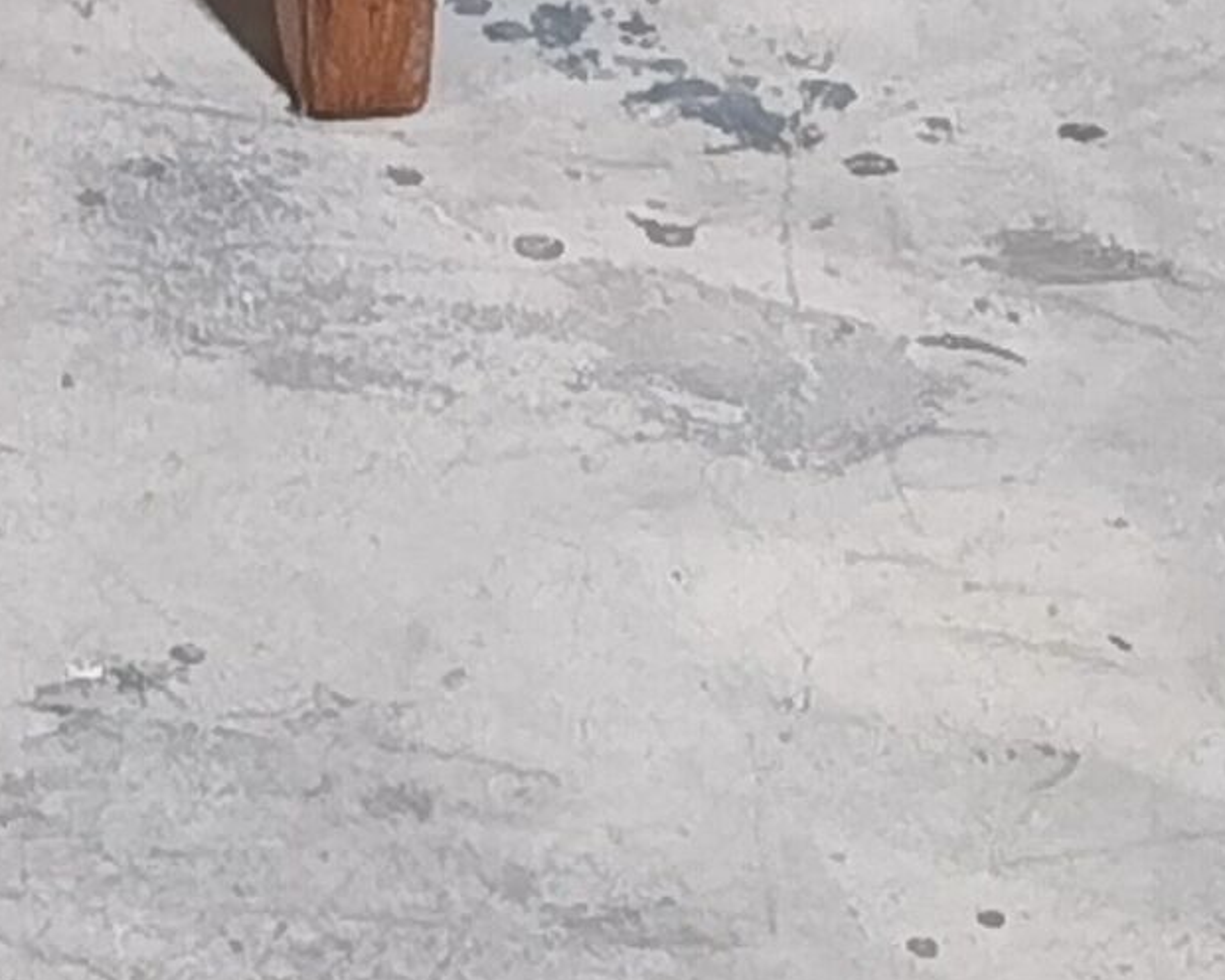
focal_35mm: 258
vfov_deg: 5.6
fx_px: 9354
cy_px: -1917
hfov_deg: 7.1
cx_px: -1531
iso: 400
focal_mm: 6.71
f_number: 1.9
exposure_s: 1/33.3
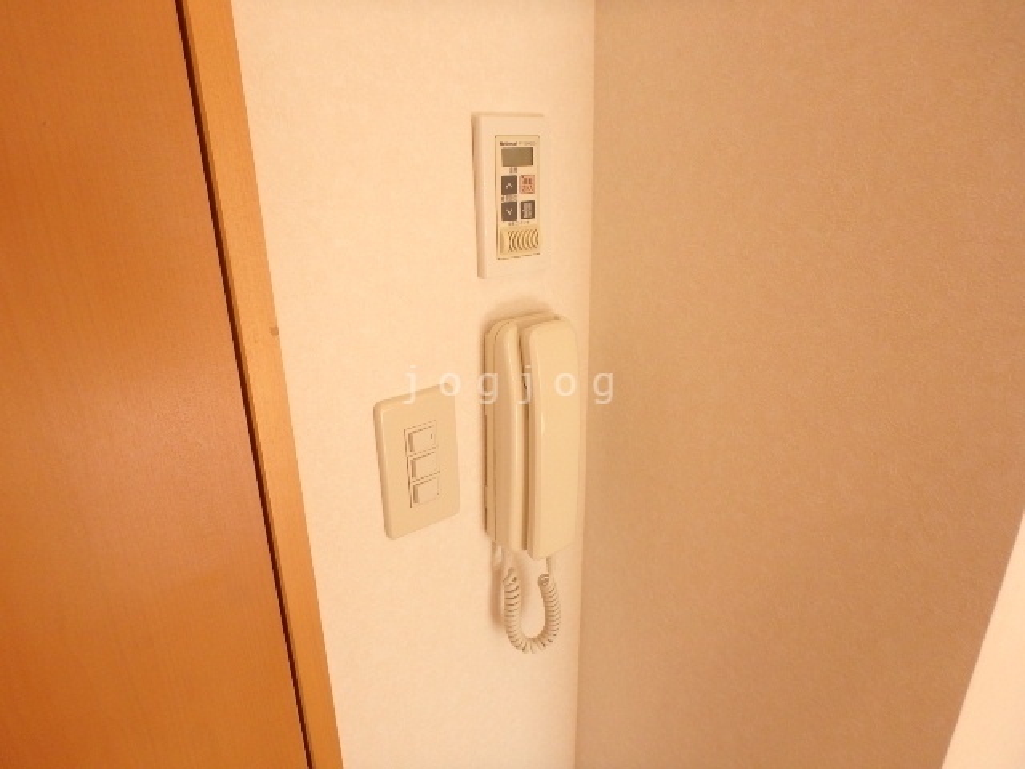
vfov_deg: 63.4
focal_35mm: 21
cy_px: 384
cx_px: 512
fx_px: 622
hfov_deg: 79.0
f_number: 3.5
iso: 200
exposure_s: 1/60
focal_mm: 3.7
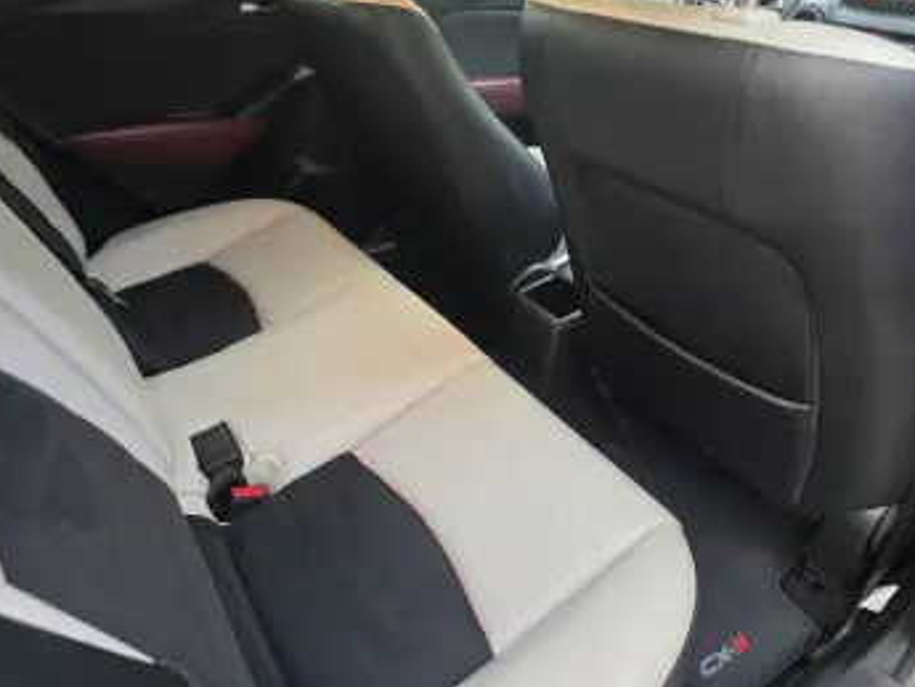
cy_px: 332
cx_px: 454
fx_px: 635
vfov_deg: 56.8
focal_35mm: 24
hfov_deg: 71.6
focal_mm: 6.3
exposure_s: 1/65.3
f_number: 1.7
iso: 320
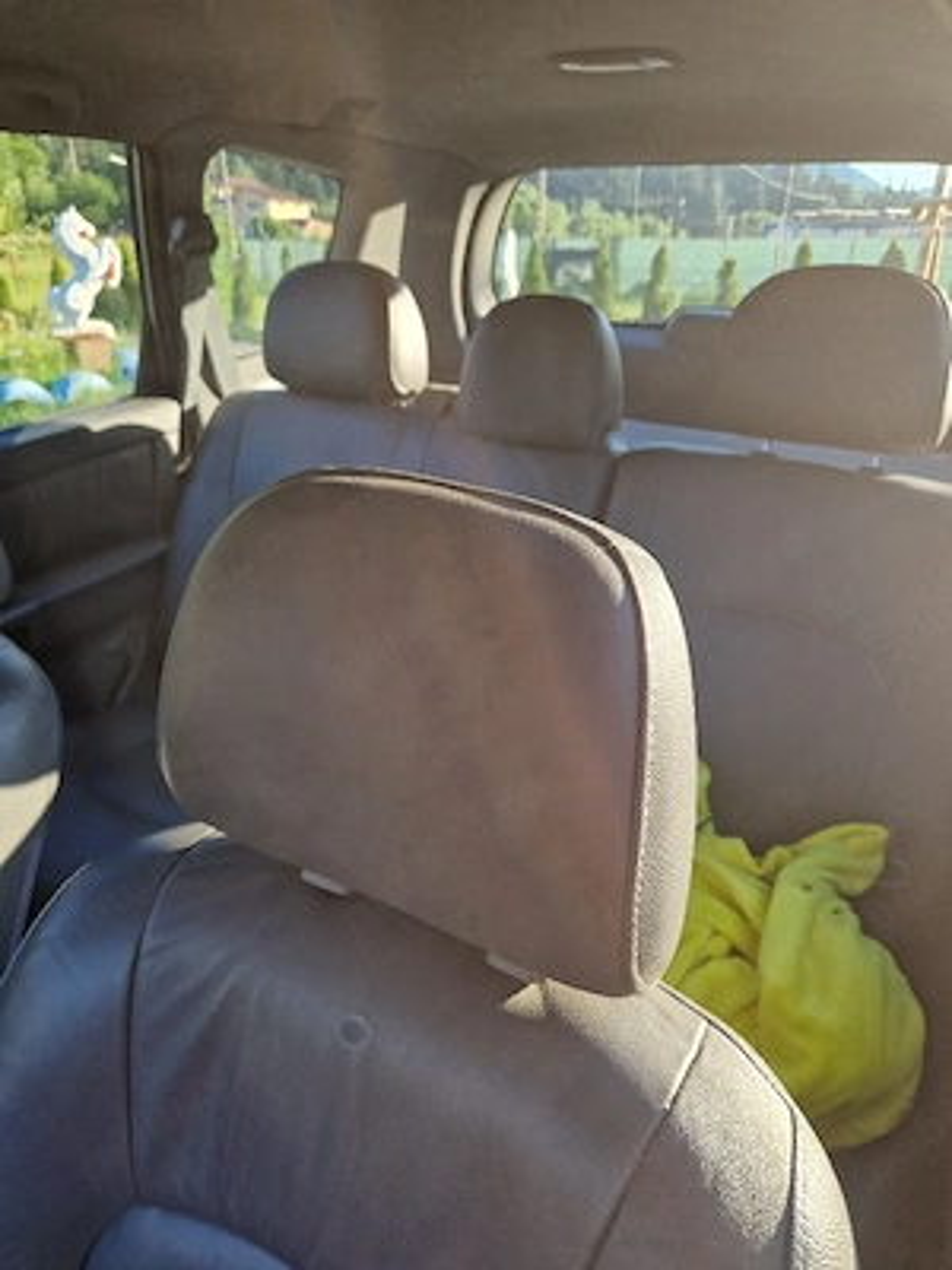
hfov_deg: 58.9
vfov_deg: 73.9
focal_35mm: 23
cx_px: 476
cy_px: 635
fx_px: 843
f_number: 1.8
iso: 50
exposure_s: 1/182
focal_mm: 5.4
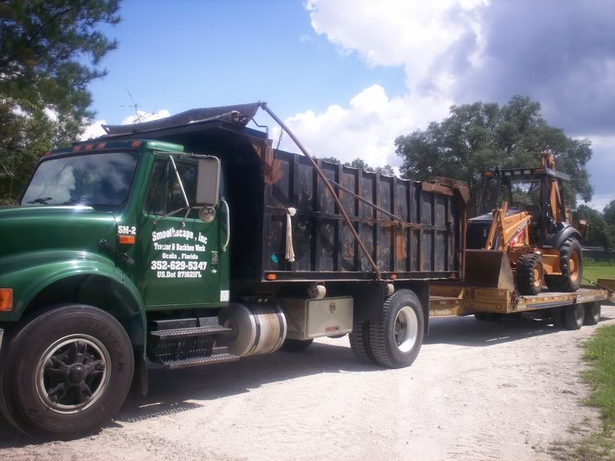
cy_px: 230
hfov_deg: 51.4
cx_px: 308
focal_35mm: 36
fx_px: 640
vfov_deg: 39.7
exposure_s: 1/461
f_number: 4.5
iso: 100
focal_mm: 6
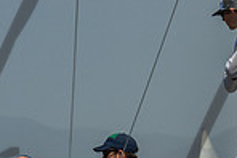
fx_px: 4211
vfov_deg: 2.2
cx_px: 309
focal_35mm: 639
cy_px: 155
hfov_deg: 3.2
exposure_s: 1/1600
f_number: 6.3
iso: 320
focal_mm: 130
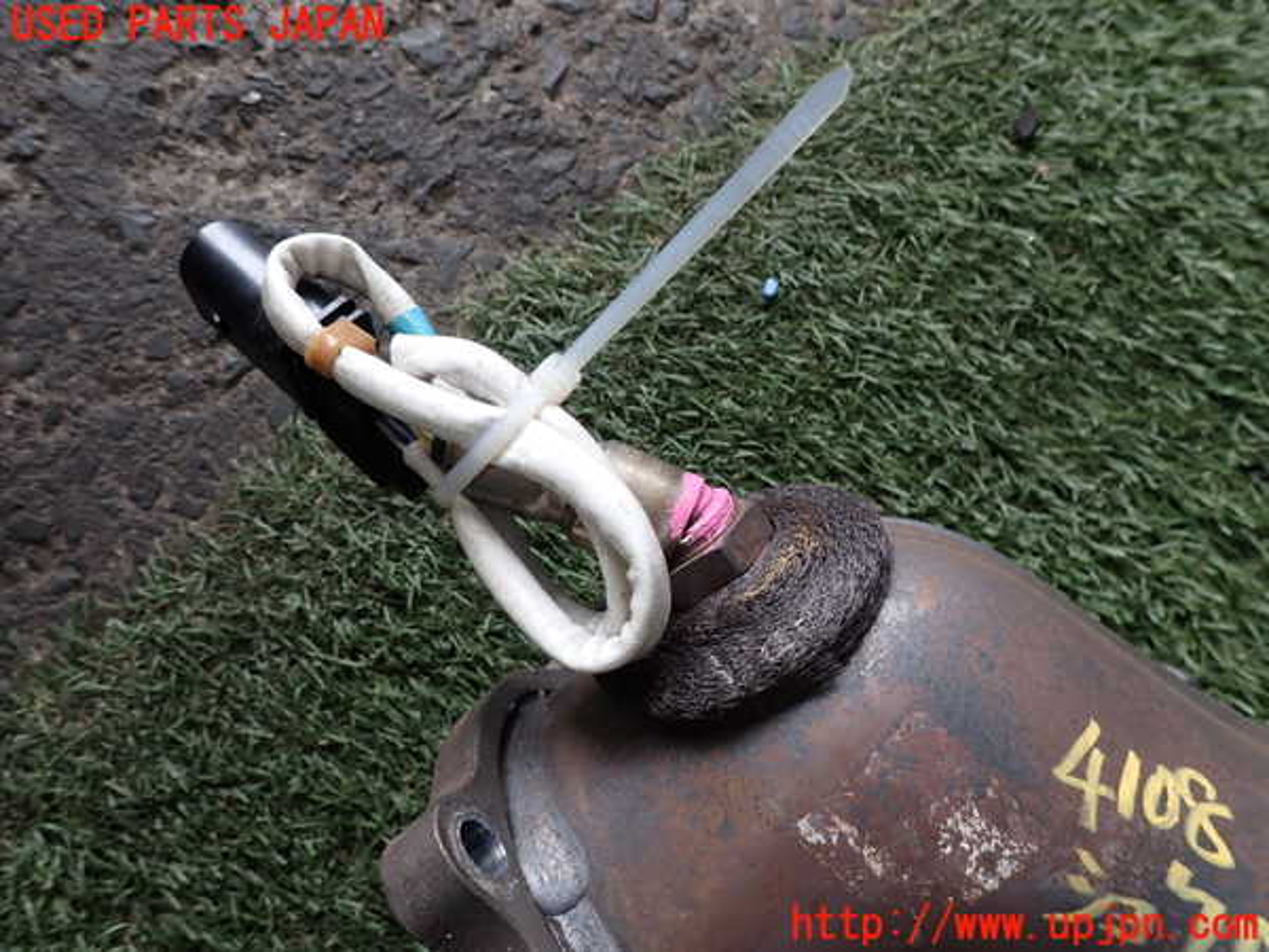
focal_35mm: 25
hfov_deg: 69.4
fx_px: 916
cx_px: 634
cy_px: 476
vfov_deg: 54.9
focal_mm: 4.5
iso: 100
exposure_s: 1/80
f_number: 2.8
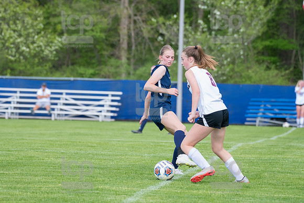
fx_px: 1858
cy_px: 102
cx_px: 152
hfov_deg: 9.4
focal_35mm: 220
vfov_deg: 6.2
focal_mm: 220
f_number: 5.6
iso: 2000
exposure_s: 1/2000
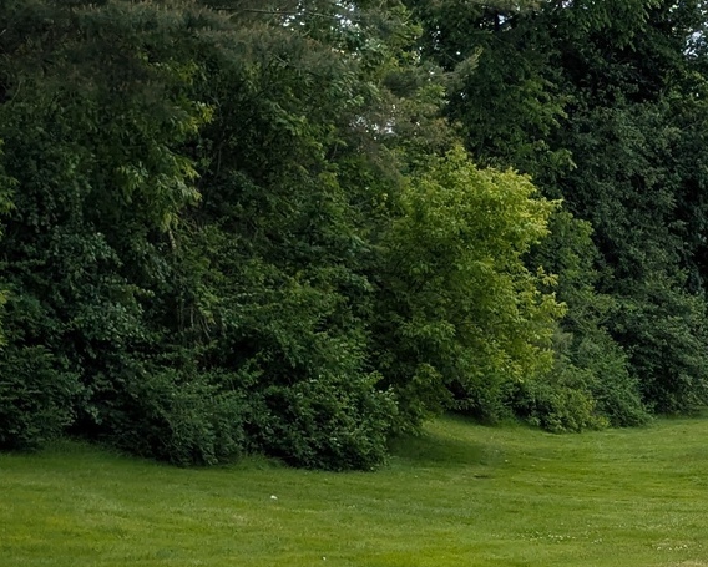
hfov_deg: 18.1
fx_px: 2076
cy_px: 548
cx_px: 911
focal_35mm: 99
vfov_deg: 15.3
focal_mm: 5.43
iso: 47
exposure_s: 1/3226
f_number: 1.89
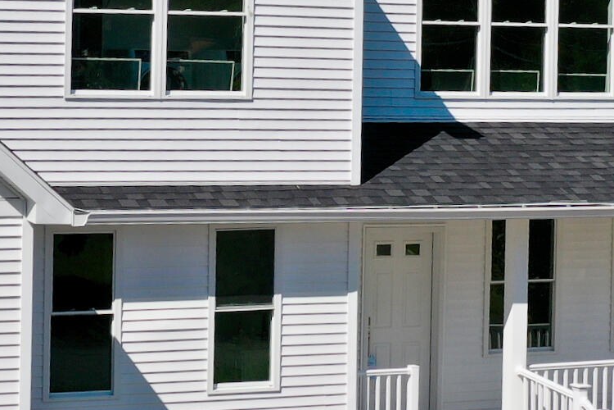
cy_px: 84
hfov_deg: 18.1
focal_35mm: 112
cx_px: 138
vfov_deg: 12.2
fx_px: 1910
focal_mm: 10.26
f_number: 4
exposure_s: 1/100
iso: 100
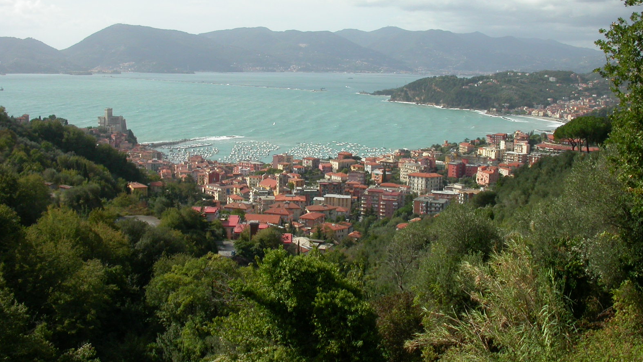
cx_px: 320
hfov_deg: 48.4
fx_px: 716
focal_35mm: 42
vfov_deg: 28.3
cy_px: 138
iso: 100
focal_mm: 7.85
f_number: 7.5
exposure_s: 1/327
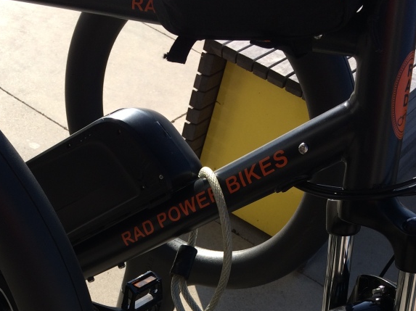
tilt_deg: -53.0
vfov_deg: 24.6
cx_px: 142
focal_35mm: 54
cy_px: 367
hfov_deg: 35.2
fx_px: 649
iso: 32
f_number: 2.2
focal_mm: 4.15
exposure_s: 1/1172
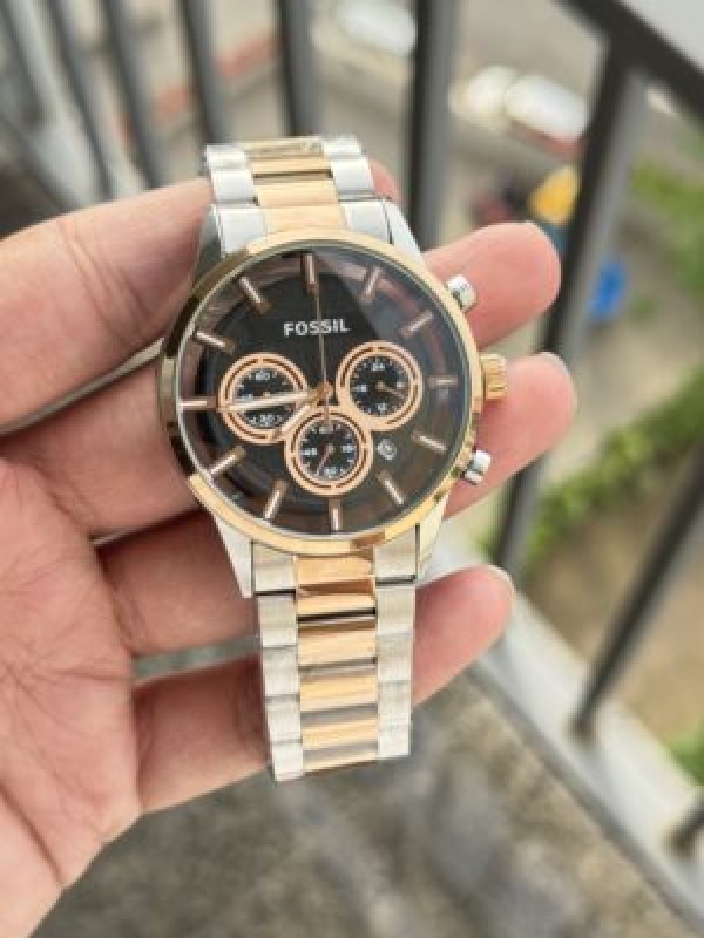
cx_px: 352
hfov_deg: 30.3
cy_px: 469
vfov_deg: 39.7
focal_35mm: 48
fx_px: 1302
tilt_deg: -64.8
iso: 64
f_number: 1.78
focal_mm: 6.76
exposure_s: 1/723
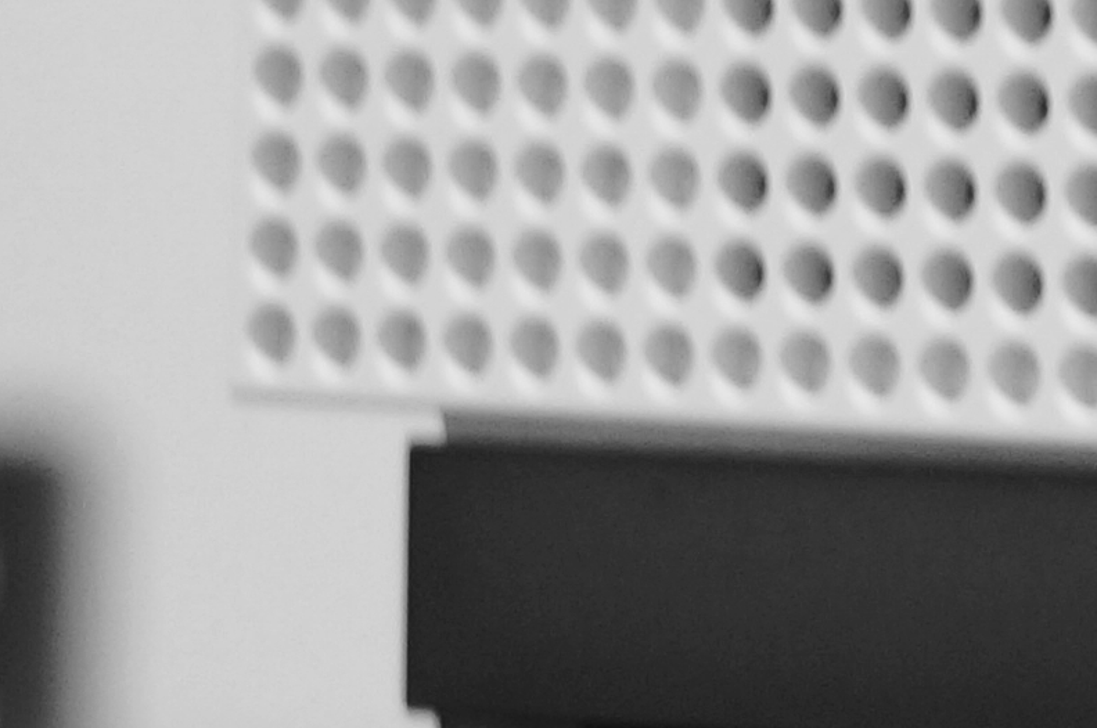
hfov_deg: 6.7
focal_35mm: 279
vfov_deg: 4.9
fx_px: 8491
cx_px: 3327
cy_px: 984
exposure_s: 1/15
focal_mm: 30
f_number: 4.5
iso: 400
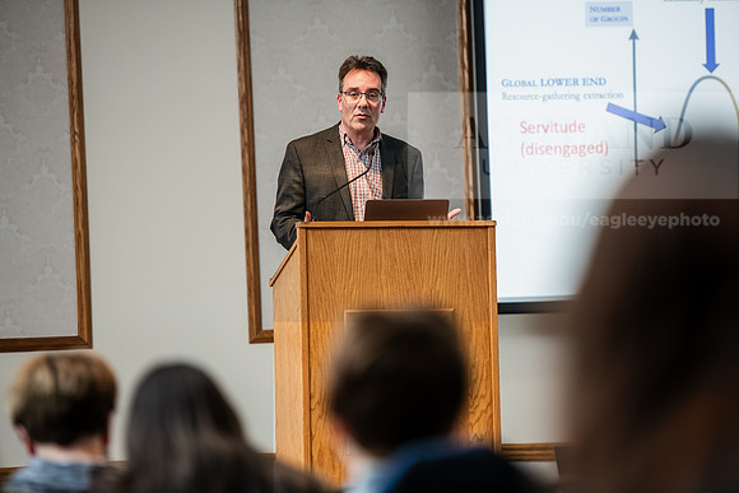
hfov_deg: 12.1
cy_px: 246
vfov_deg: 8.1
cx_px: 370
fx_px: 3490
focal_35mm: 170
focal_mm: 170
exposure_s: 1/200
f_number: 3.2
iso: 1000
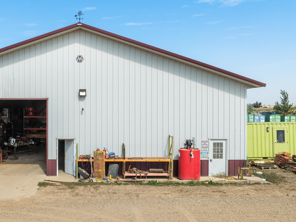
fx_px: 291
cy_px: 104
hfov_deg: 52.4
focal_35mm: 34
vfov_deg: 41.8
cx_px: 87
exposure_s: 1/640
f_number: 6.3
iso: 100
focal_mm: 12.29
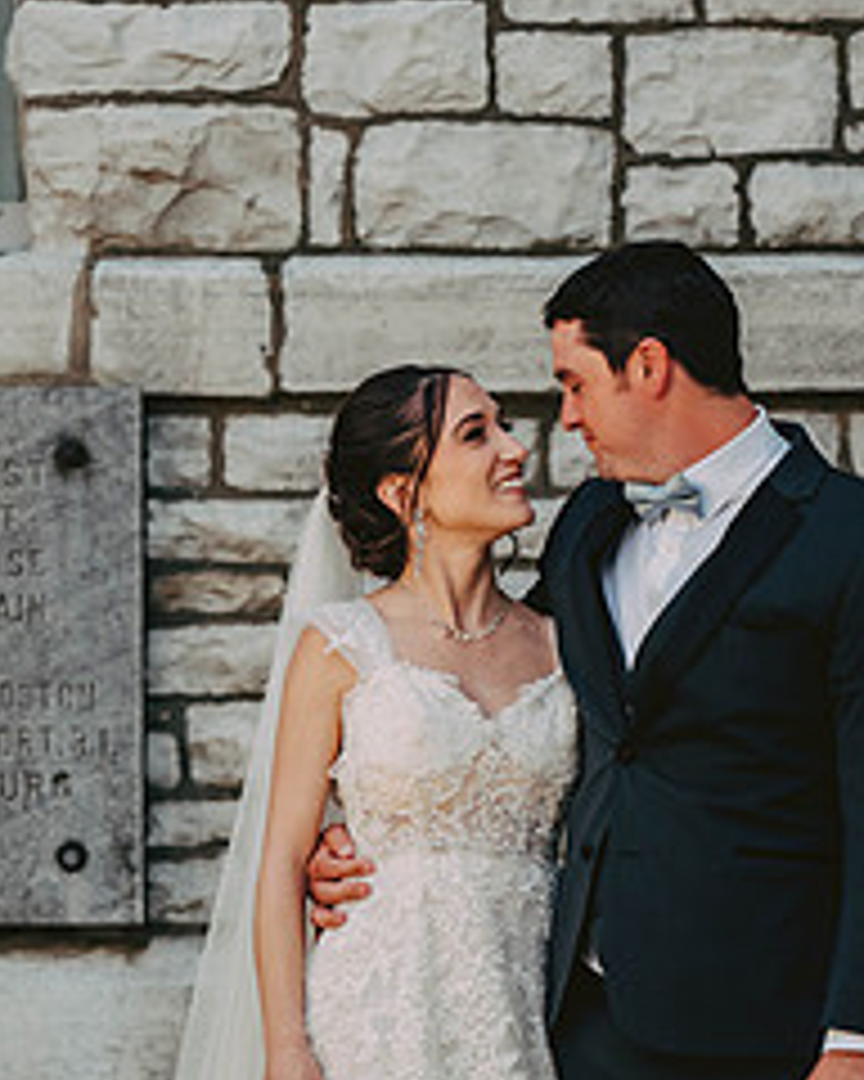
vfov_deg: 9.5
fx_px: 6521
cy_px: 778
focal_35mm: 204
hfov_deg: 7.6
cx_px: 522
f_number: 2.8
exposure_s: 1/2500
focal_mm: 116
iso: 1600
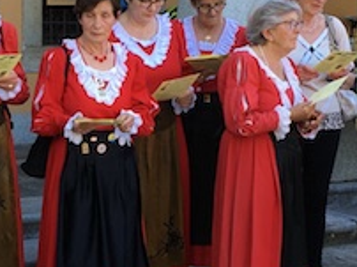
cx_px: 51
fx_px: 1195
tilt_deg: -9.0
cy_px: 197
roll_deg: -0.3
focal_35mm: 116
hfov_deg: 16.8
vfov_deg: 12.7
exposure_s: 1/100
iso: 25
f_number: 2.2
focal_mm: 4.15
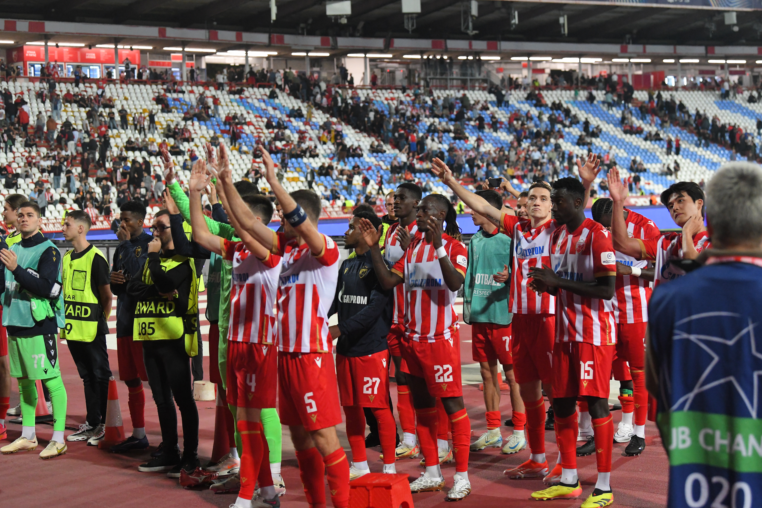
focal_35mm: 77
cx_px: 376
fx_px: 1630
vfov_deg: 17.7
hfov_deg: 26.3
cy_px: 256
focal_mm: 70
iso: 6400
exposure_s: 1/800
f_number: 4
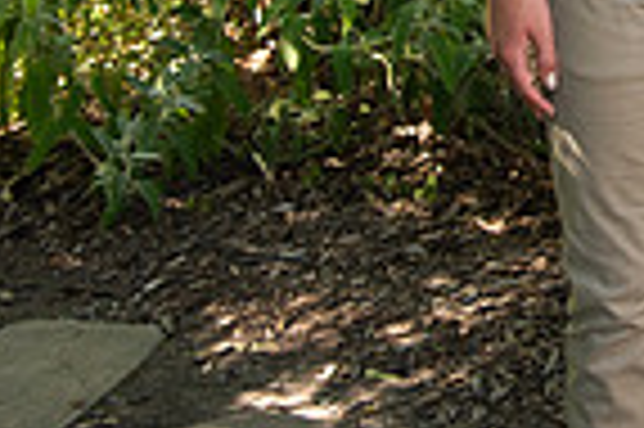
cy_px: -394
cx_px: 1283
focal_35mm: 130
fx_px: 2323
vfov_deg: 9.9
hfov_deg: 13.5
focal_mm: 32
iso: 640
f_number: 4.5
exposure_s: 1/250
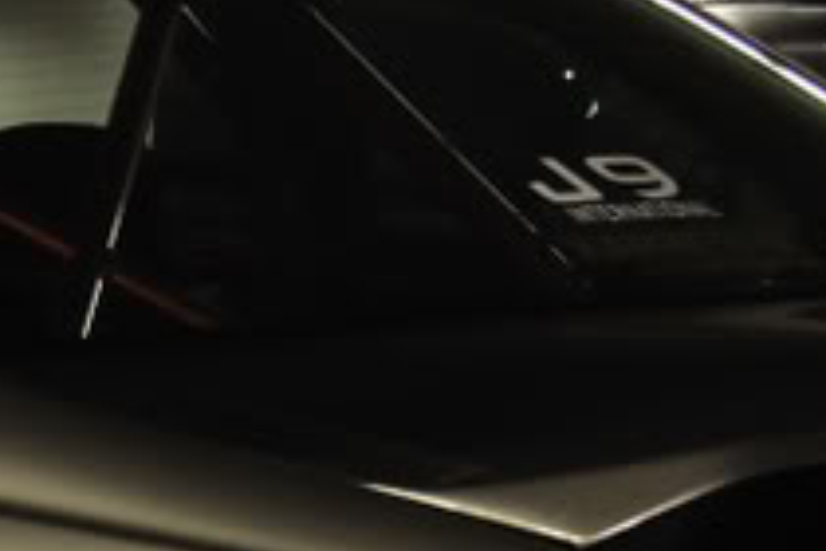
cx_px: -346
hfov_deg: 10.9
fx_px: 4185
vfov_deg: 7.5
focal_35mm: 182
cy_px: 480
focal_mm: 25
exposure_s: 1/8
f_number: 4
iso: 800
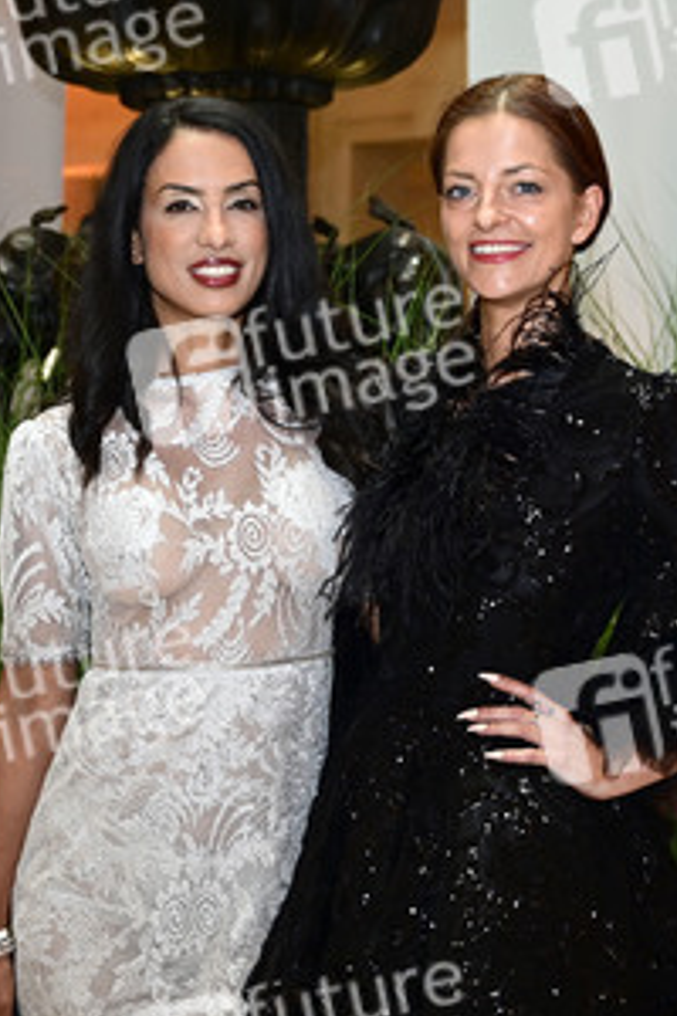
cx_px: 399
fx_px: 1241
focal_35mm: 44
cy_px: 535
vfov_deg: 44.5
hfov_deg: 30.4
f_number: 2.8
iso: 640
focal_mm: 33
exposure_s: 1/200
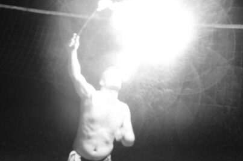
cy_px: 62
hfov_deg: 14.2
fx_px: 977
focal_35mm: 145
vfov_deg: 9.4
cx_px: 117
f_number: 6.3
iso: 6400
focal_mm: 78
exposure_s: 1/80
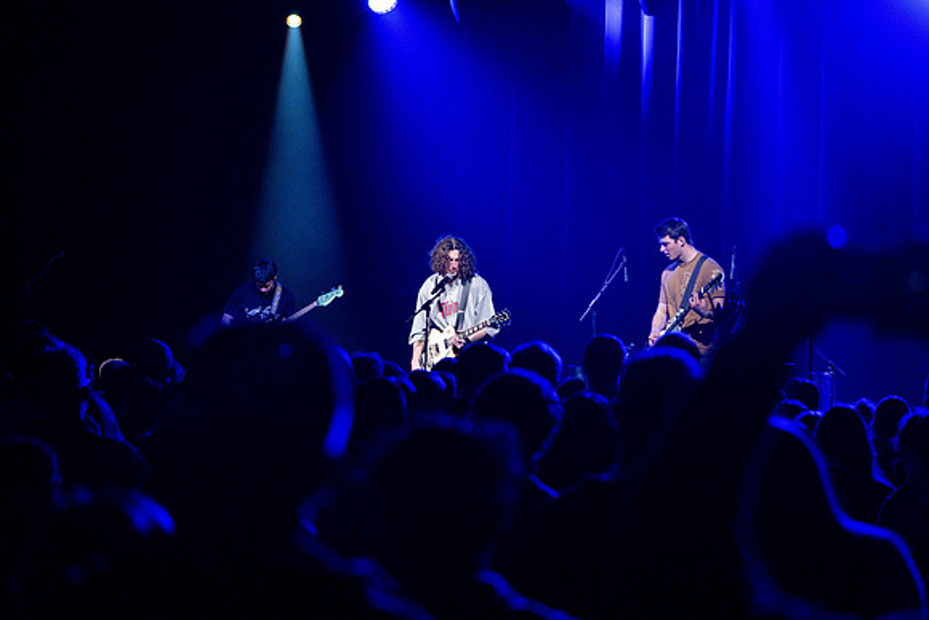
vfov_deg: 14.6
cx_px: 490
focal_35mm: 94
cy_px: 251
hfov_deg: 21.7
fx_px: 2425
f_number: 2.8
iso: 3200
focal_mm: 79
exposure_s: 1/500
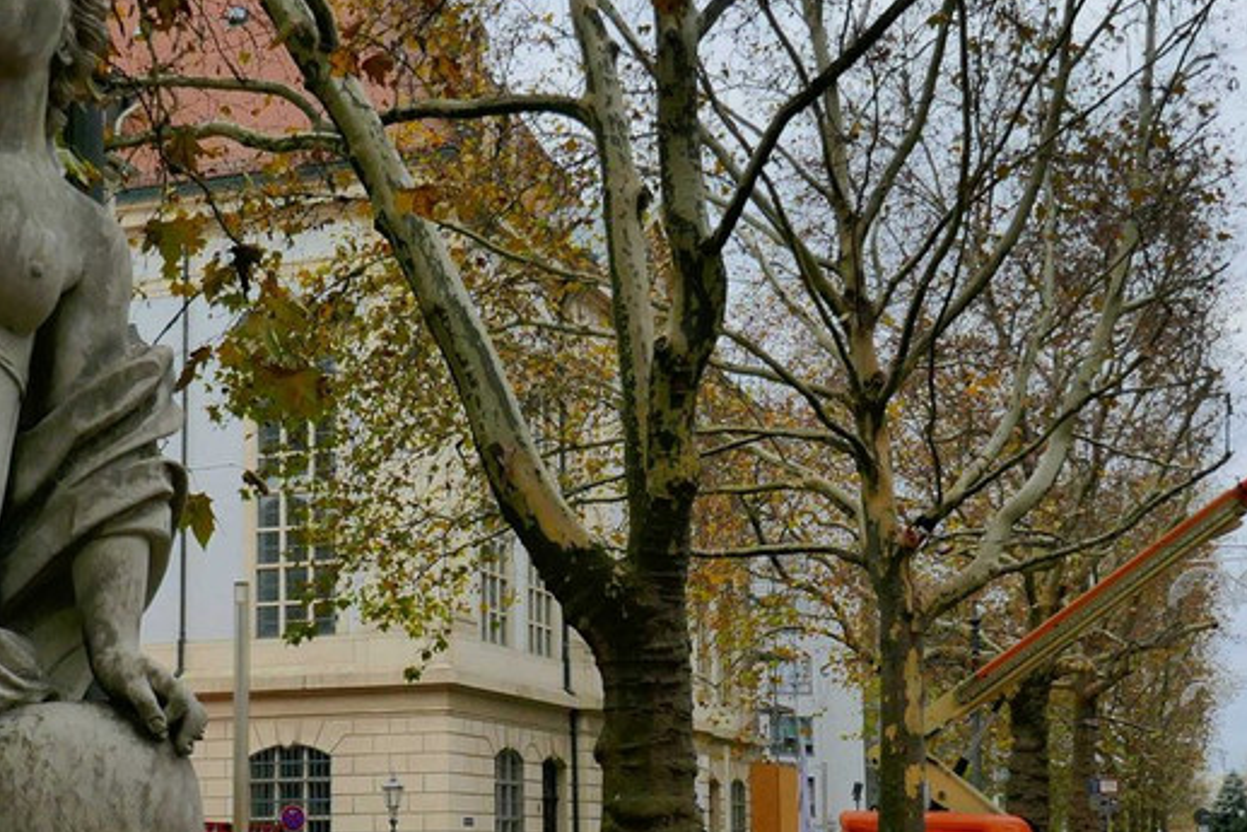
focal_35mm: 58
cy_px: 625
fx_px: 2009
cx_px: 557
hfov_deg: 34.4
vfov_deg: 23.2
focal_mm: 9.1
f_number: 2.8
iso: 500
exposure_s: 1/500
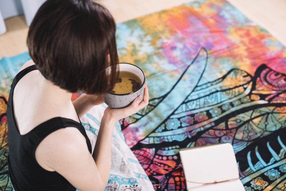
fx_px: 397
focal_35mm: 50
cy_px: 96
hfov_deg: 39.6
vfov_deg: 27.0
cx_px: 143
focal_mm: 50
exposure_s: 1/125
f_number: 2.8
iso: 100
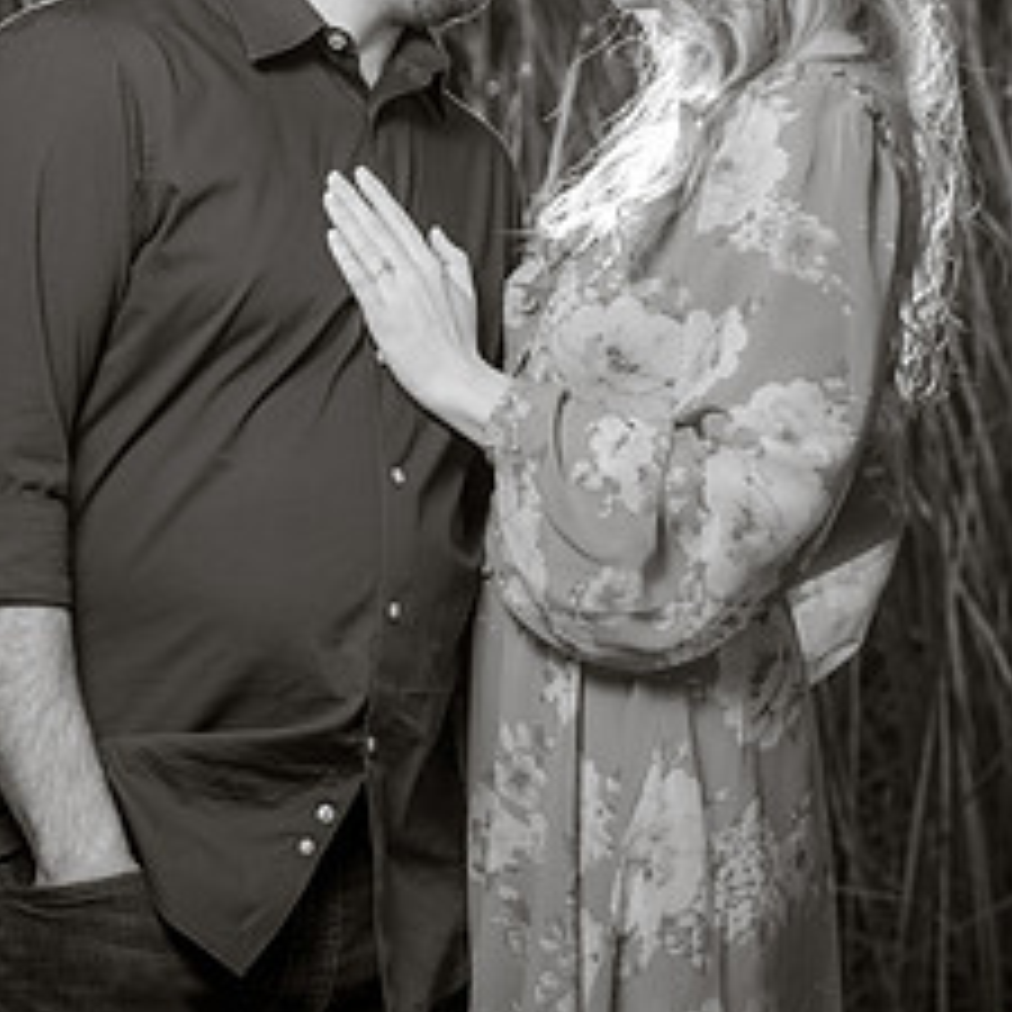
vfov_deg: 8.0
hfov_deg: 8.0
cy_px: 427
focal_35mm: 219
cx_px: 517
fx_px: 7244
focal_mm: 129
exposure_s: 1/250
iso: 50
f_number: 5
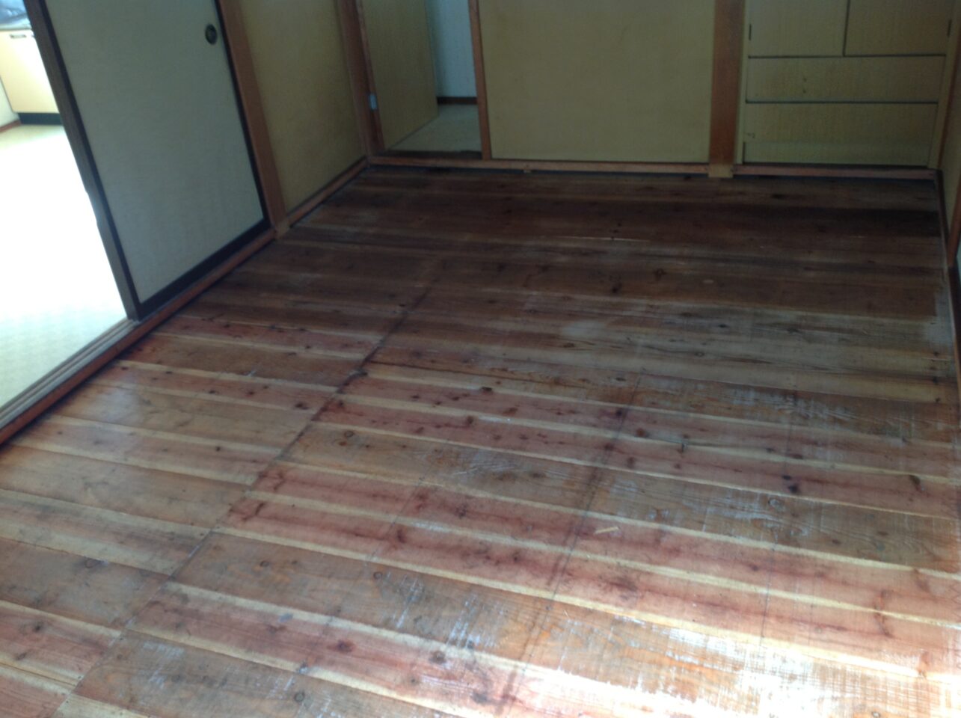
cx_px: 480
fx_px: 970
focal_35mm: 35
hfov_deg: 52.7
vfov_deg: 40.6
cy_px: 359
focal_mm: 4.28
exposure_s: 1/30
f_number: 2.4
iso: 50
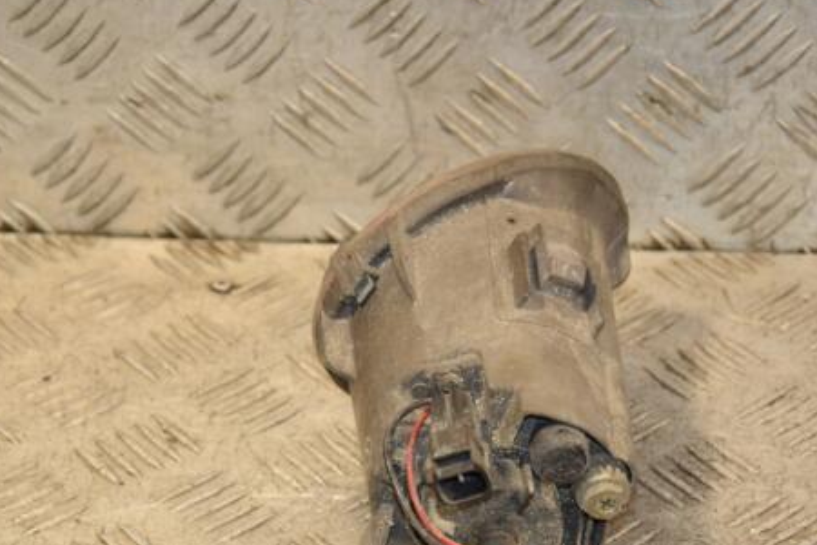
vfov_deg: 9.8
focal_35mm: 140
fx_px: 3177
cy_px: 340
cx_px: 405
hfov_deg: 14.7
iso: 800
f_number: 5.3
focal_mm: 70
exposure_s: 1/160
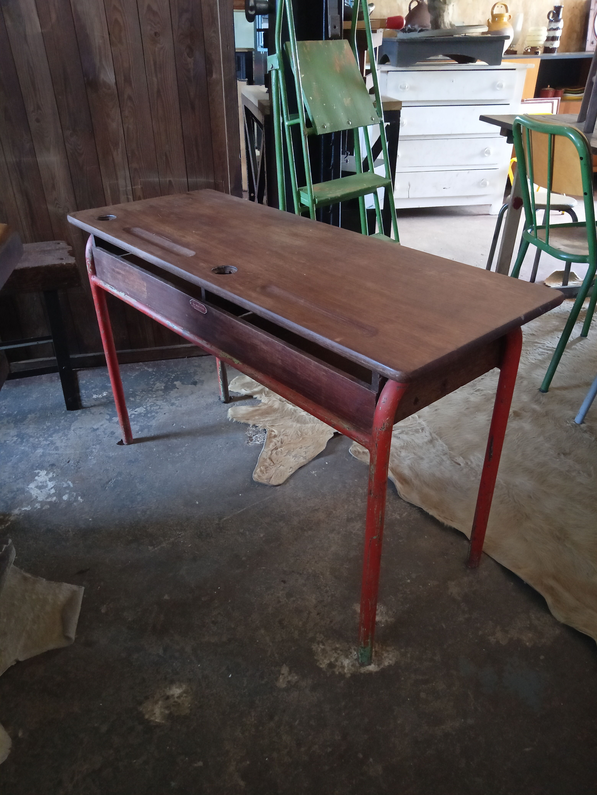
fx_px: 598
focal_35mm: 26
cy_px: 398
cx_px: 298
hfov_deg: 53.1
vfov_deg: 67.3
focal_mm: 3.46
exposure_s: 1/20
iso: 1305
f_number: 2.2
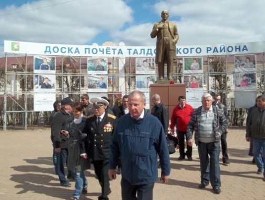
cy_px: 100
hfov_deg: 51.3
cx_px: 132
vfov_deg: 39.8
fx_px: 276
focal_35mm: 36
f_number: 8
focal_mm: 6.5
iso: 64
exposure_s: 1/250
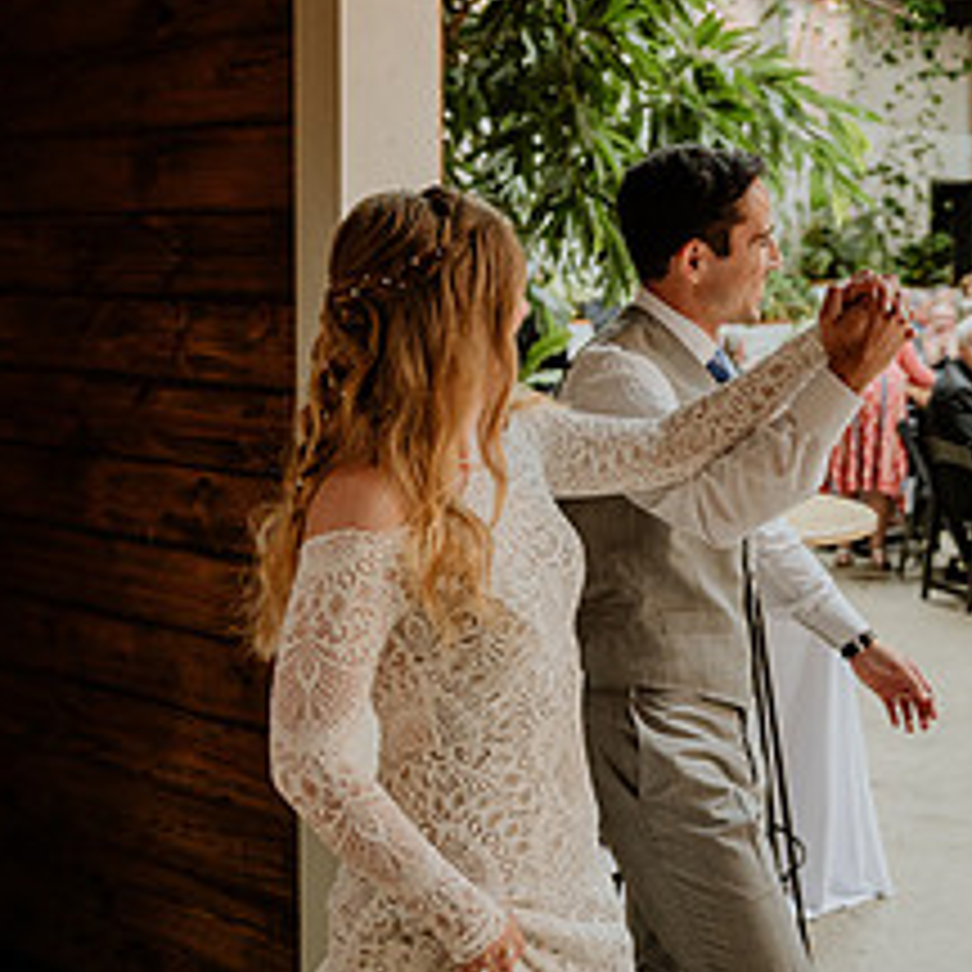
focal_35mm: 54
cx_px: 542
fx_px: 1715
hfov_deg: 31.6
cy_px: 342
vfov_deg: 31.4
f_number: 2.8
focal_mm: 30.5
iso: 800
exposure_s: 1/250
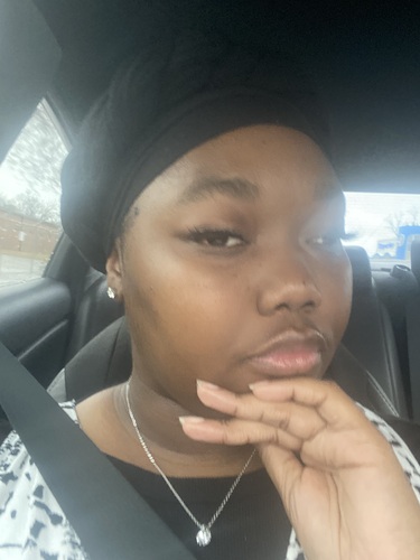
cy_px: 280
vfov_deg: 60.0
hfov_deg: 46.8
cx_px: 210
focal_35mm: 30
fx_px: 485
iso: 500
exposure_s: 1/30
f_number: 2.2
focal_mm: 2.71
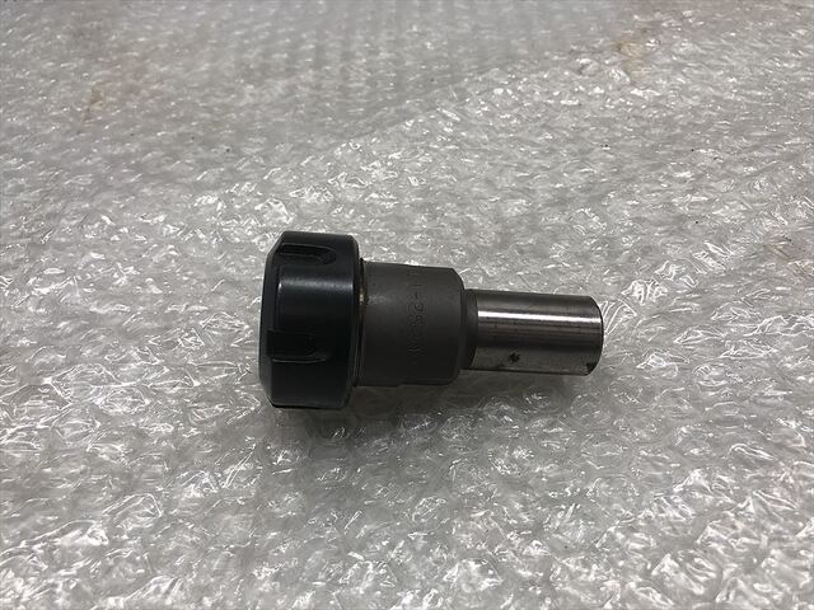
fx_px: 658
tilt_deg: -47.5
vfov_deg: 49.7
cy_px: 305
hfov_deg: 63.4
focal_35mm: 28
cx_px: 407
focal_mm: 3.99
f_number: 1.8
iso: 20
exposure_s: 1/150
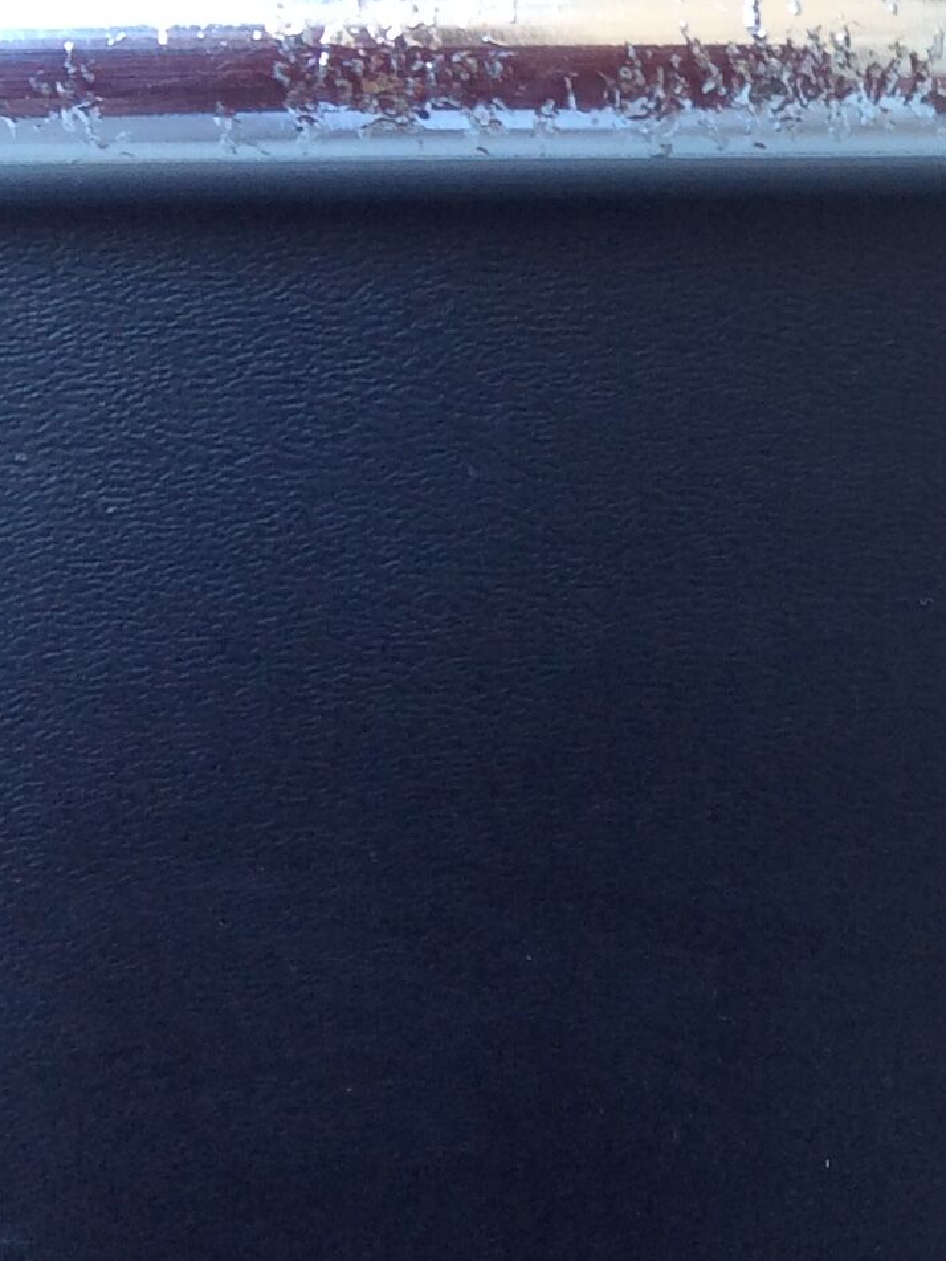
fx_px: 3170
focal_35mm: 87
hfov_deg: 16.2
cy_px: 505
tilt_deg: -10.1
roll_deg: +1.2
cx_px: 1199
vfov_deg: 22.5
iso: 32
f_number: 2.4
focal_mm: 3.3
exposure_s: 1/25
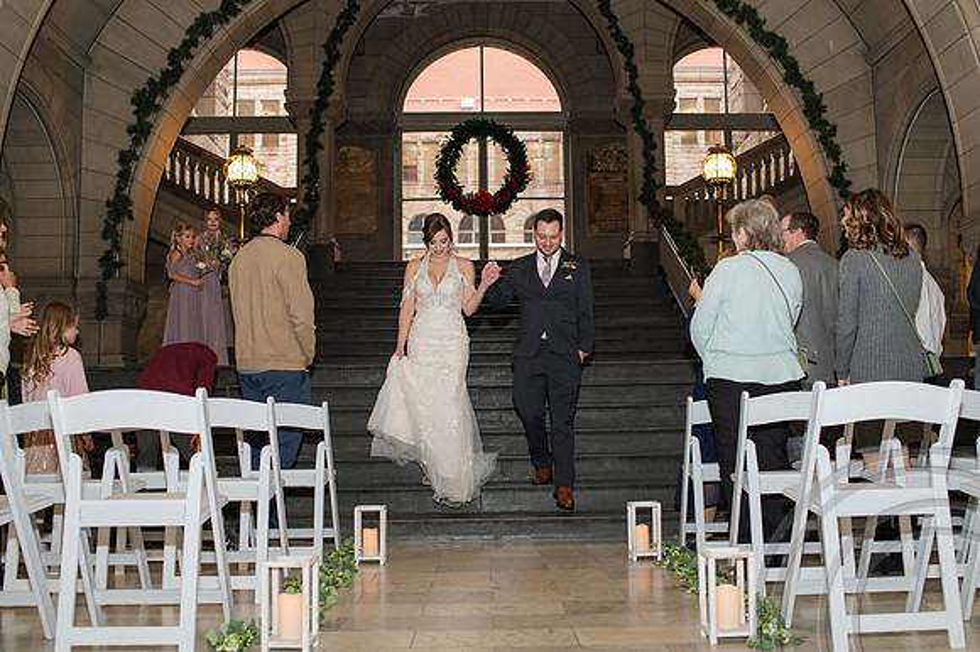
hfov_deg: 50.7
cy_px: 336
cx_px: 519
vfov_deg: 35.0
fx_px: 1033
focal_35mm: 38
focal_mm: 35
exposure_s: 1/200
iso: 1000
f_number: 3.5
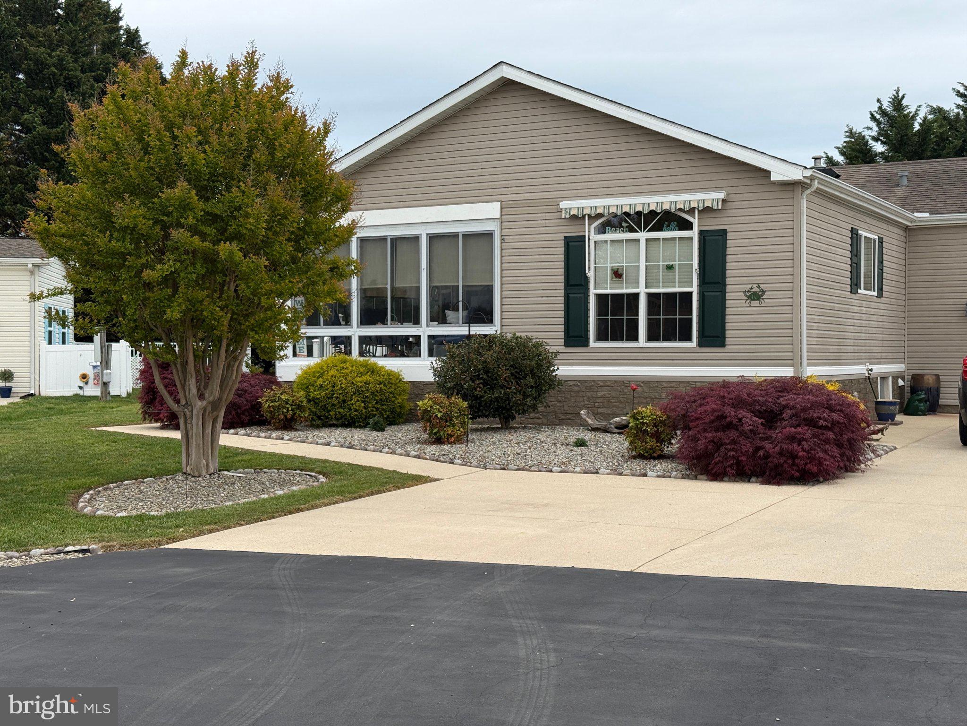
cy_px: 363
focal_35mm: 48
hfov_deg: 39.7
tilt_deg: +0.3
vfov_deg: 30.3
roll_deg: -0.3
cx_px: 484
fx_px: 1341
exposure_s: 1/1715
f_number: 1.78
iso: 80
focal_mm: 6.76
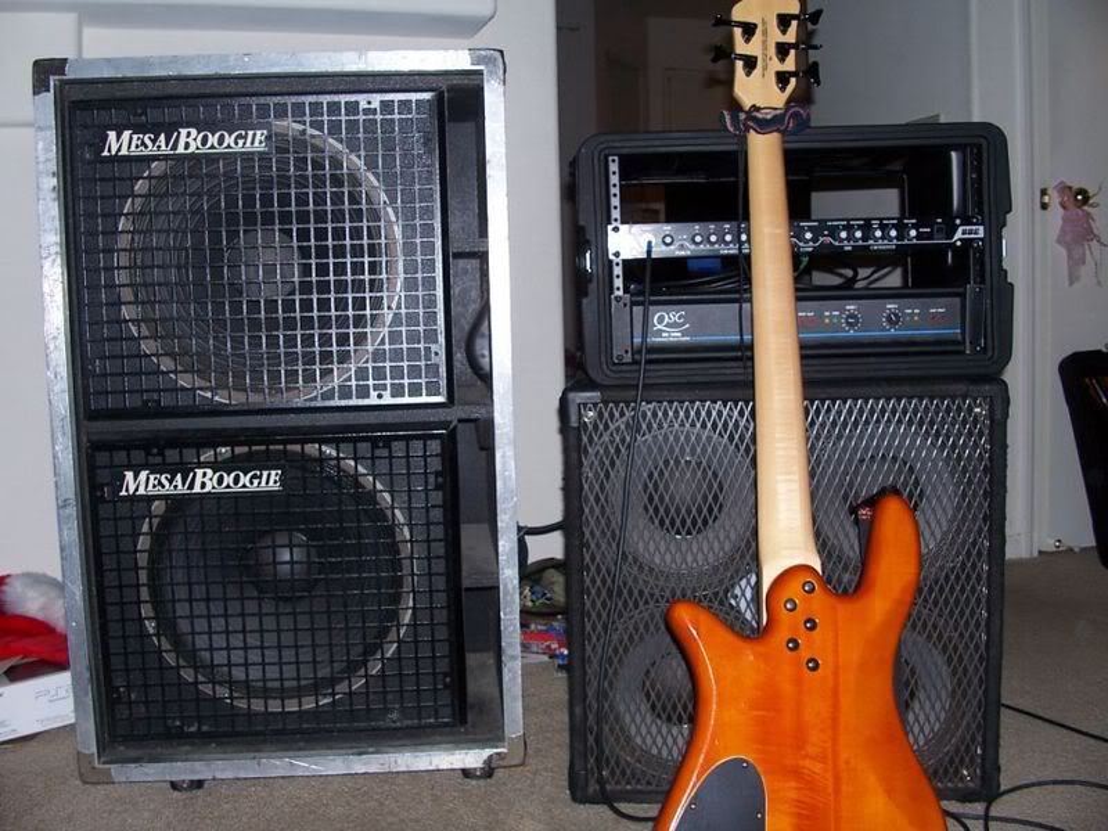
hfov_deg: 52.6
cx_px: 554
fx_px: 1120
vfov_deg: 40.7
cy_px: 416
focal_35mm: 35
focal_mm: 6
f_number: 2.8
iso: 80
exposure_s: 1/60
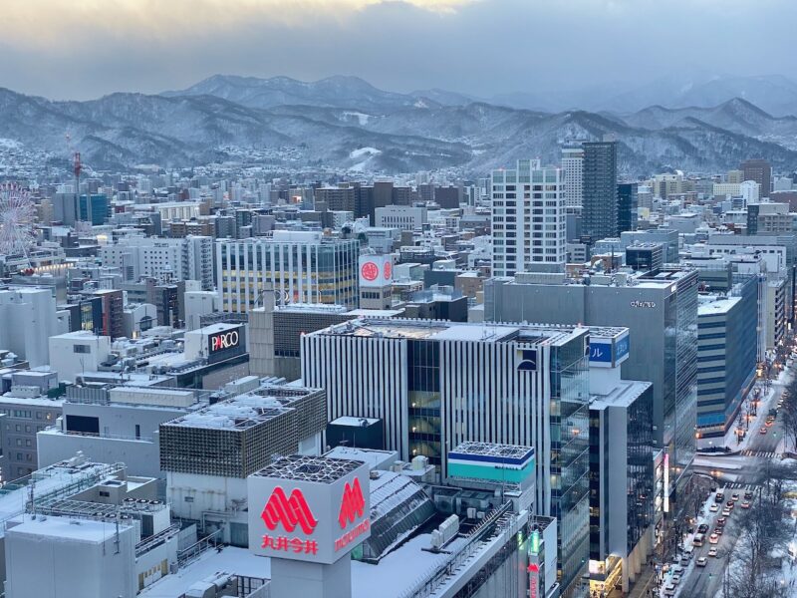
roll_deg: +0.9
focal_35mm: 52
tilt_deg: -7.5
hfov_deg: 36.8
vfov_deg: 28.0
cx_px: 398
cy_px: 299
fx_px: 1197
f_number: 2
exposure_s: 1/100
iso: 64
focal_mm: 6
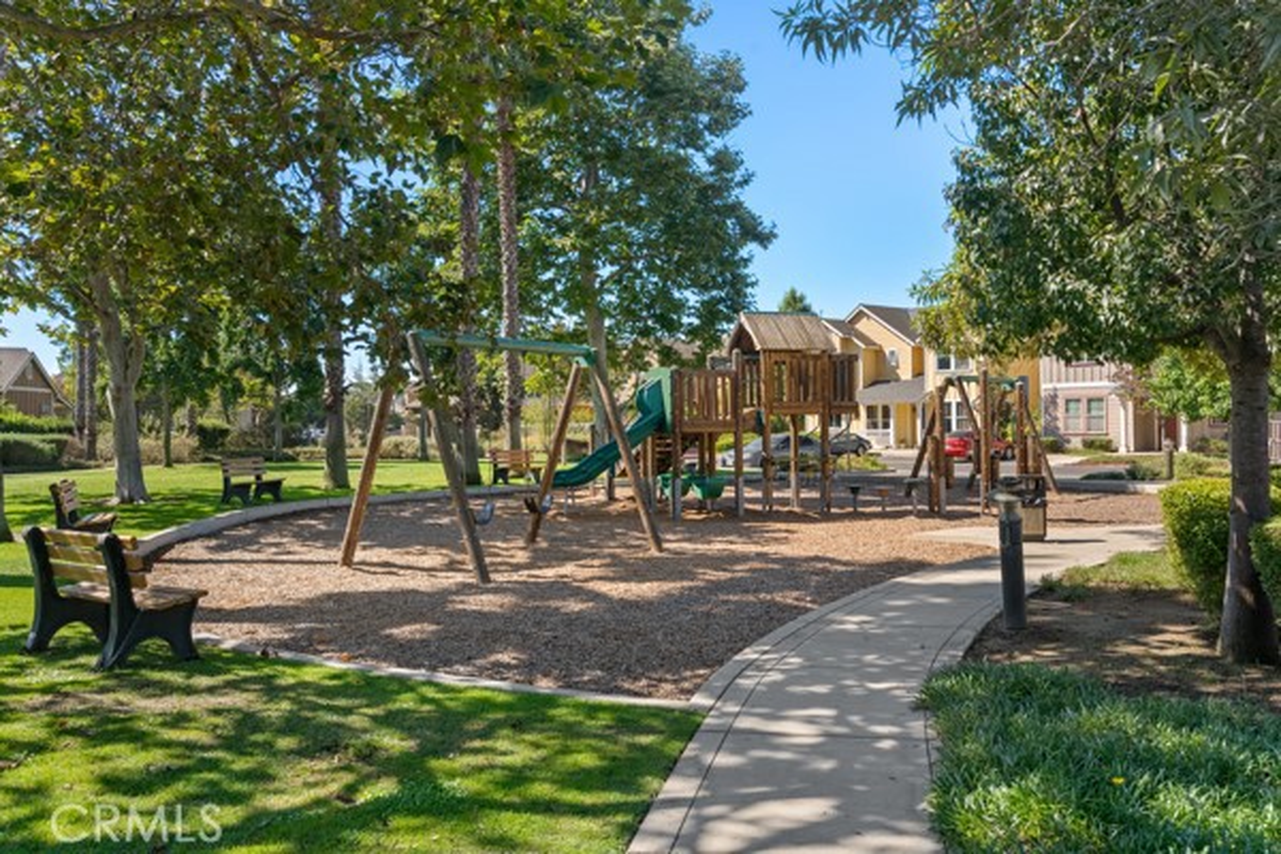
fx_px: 1032
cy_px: 427
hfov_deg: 63.7
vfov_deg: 45.0
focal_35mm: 29
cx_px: 640
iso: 1000
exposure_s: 1/400
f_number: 8
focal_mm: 29
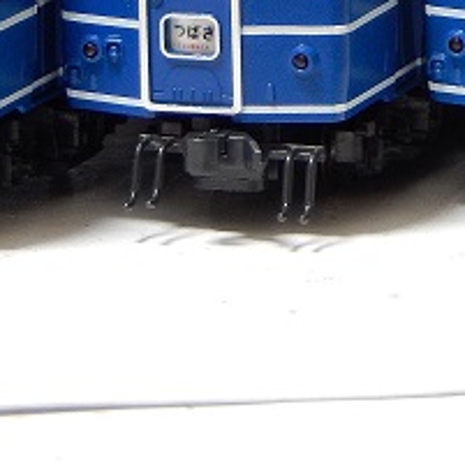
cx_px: 486
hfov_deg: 6.0
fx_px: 4453
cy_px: -121
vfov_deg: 5.9
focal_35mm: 293
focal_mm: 17
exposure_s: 1/1.6
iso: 200
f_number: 5.2
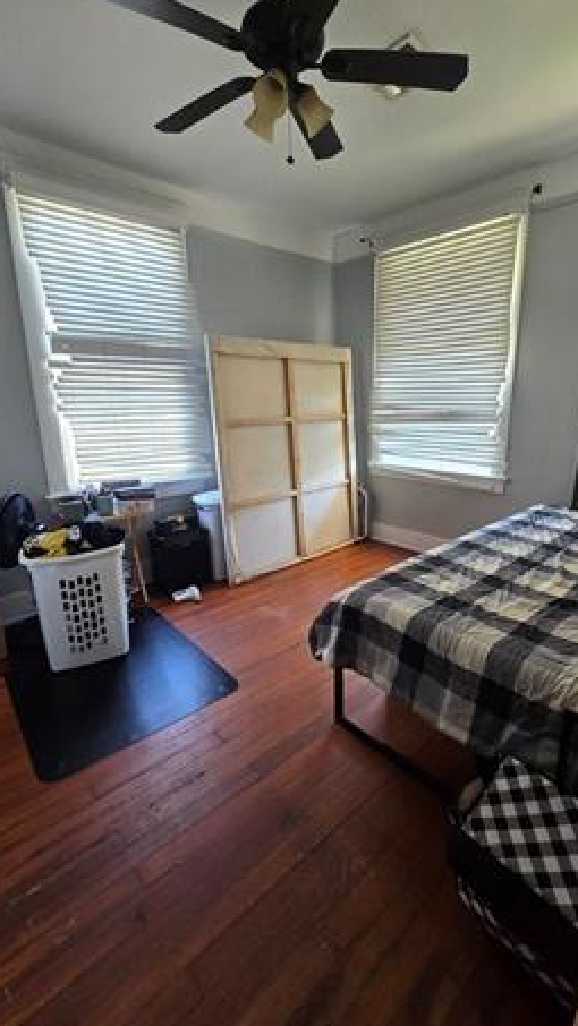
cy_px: 498
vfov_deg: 103.0
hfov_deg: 70.5
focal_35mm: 15
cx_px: 304
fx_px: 408
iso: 200
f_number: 2.2
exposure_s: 1/60
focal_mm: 2.2
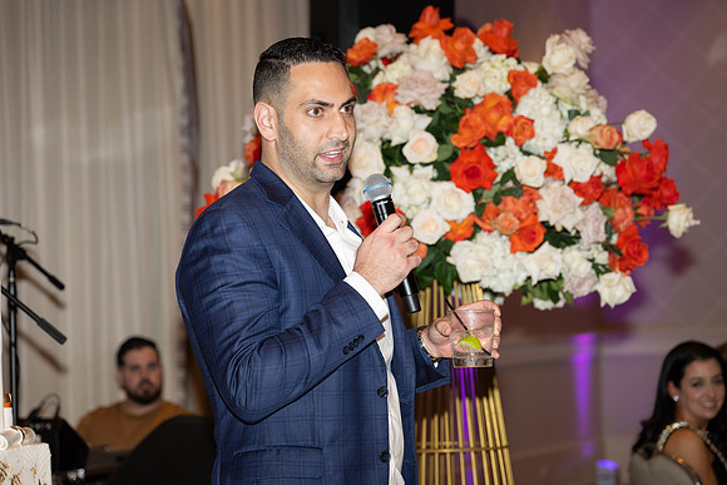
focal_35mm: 120
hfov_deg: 17.1
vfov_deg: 11.4
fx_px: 2424
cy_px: 242
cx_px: 364
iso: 800
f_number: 5.6
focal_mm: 120
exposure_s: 1/100
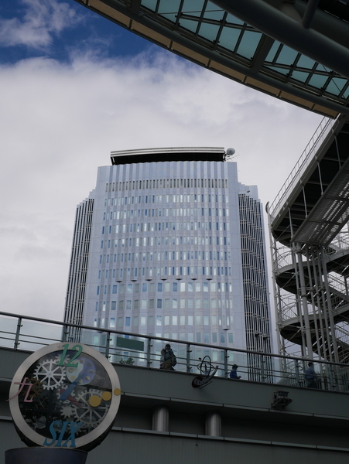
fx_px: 591
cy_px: 232
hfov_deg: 32.9
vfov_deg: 42.9
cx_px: 174
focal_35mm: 44
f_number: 10
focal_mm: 22
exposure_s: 1/640
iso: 200
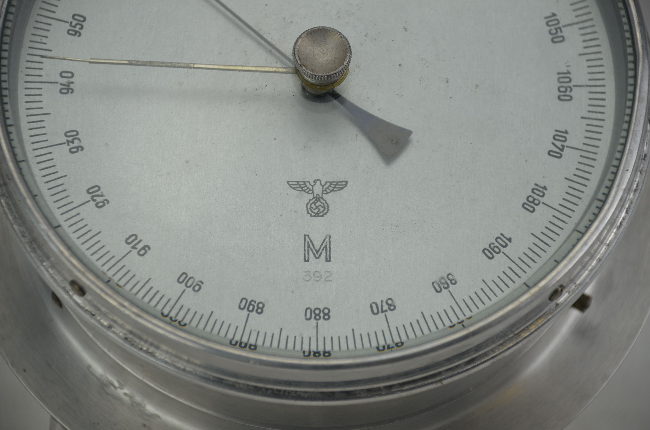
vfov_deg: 6.8
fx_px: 3649
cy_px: 215
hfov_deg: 10.2
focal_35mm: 202
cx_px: 325
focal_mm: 135
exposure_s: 1/250
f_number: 5.6
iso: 400
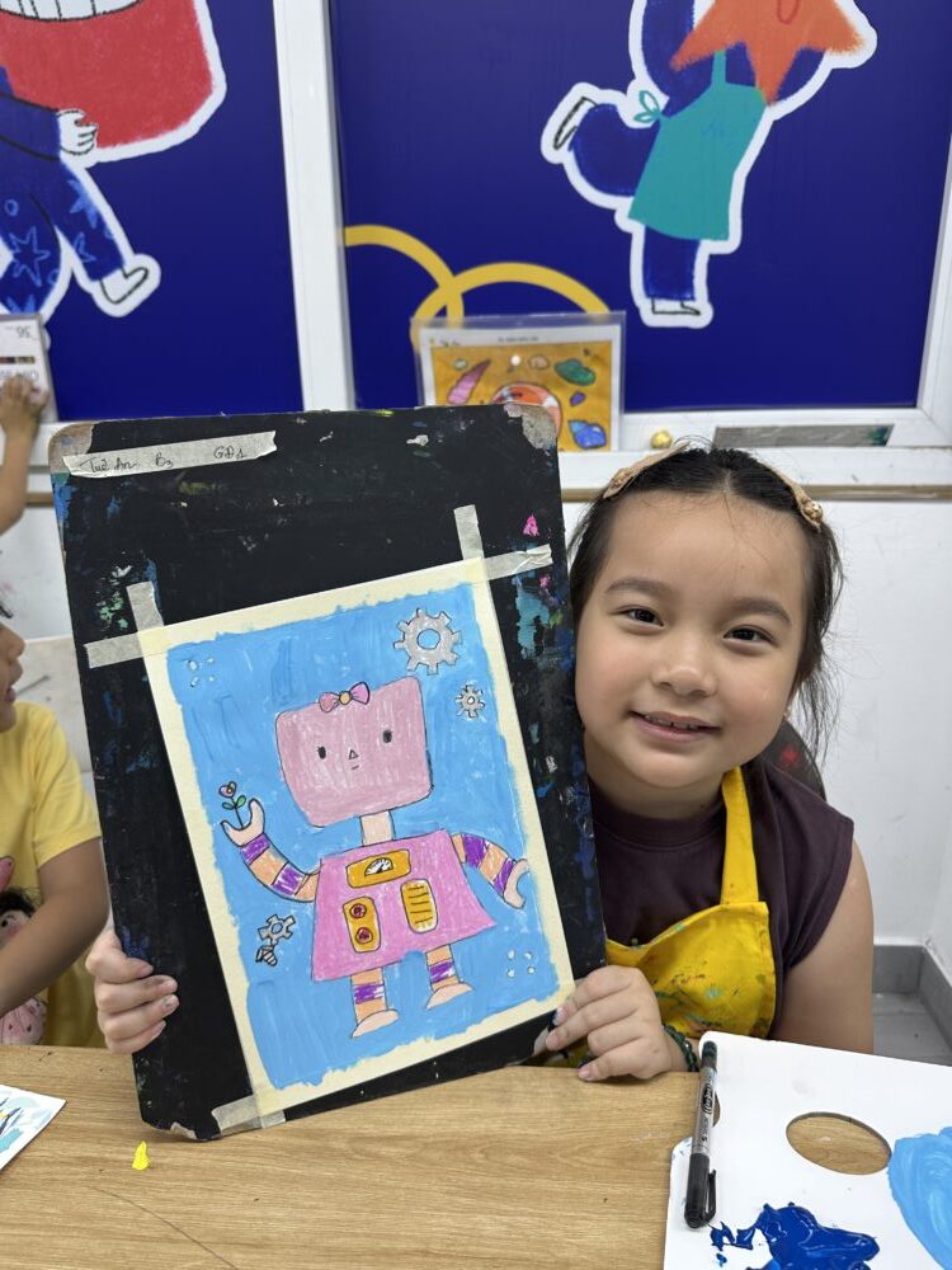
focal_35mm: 24
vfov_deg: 71.6
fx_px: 880
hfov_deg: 56.8
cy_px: 635
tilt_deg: -19.3
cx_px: 476
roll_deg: +0.8
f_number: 1.78
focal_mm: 6.86
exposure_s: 1/109
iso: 64
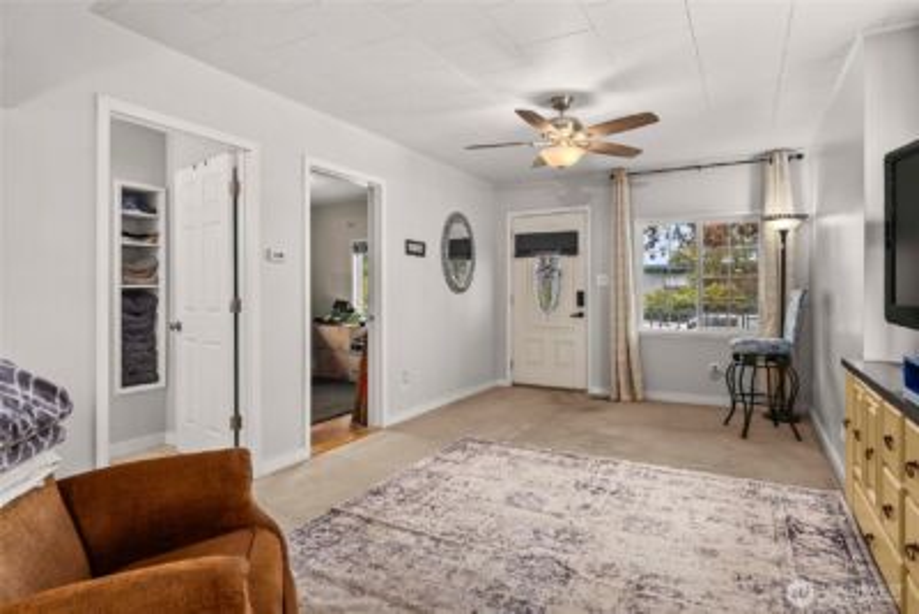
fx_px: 485
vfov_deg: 64.6
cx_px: 460
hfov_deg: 86.9
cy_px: 307
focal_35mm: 19
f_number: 7.1
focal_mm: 19
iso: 1000
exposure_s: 1/13
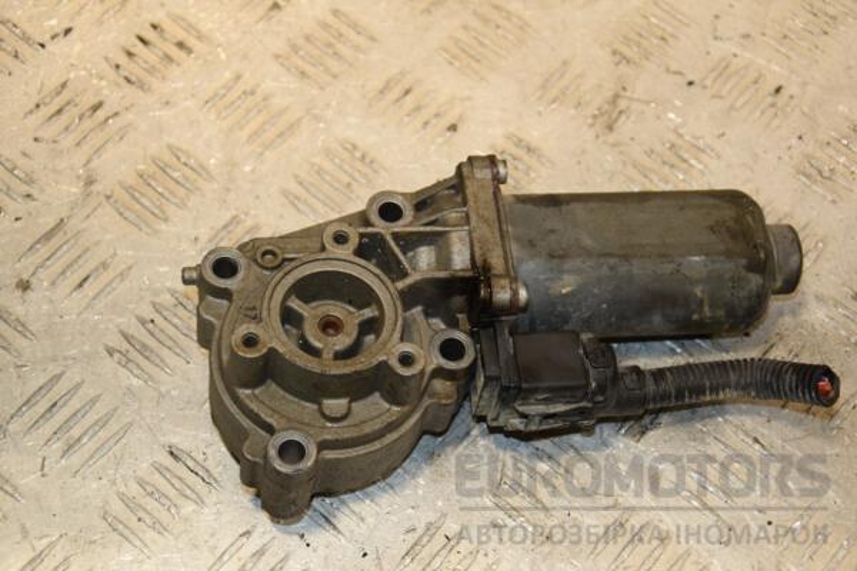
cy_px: 286
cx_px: 428
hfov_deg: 27.0
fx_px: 1785
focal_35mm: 75
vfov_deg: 18.2
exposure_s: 1/200
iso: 800
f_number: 5.6
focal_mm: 50
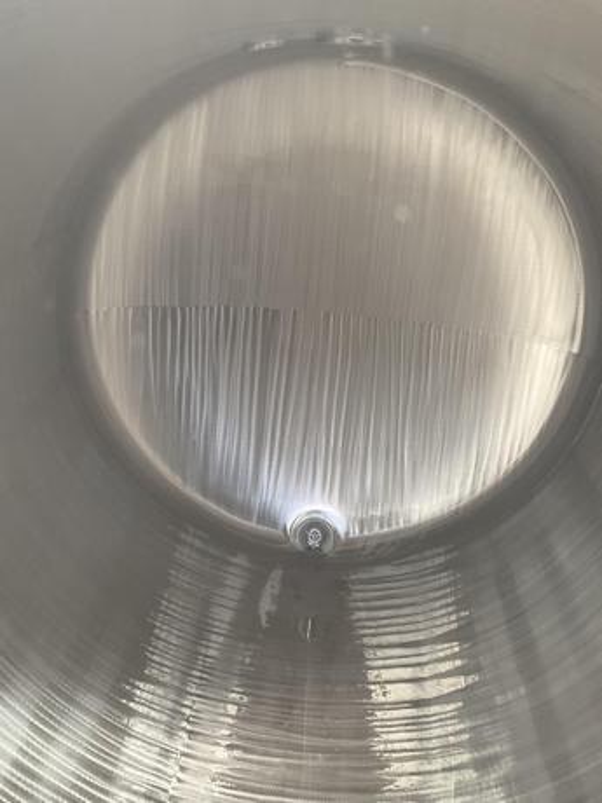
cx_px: 301
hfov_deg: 48.2
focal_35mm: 29
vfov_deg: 61.7
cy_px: 402
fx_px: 672
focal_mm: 3
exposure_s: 1/60
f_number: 1.8
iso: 100
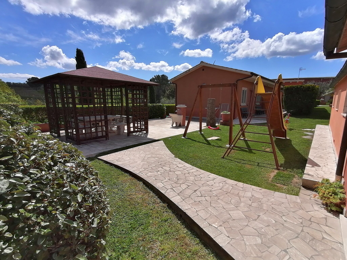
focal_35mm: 17
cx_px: 174
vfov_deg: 74.7
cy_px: 130
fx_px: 170
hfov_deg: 91.0
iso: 50
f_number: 2.4
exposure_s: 1/2667
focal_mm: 2.7
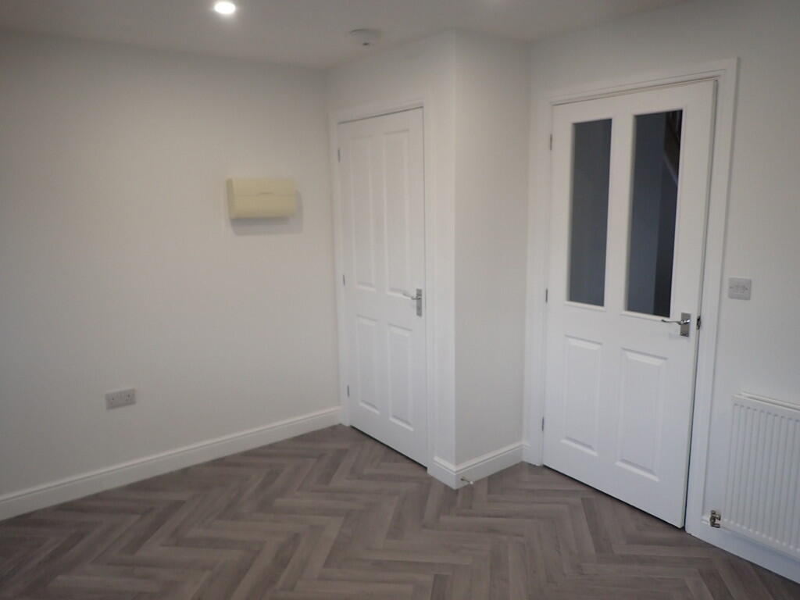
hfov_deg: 69.4
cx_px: 400
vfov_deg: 54.9
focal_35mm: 25
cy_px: 300
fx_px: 578
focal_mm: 4.5
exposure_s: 1/50
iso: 200
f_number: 2
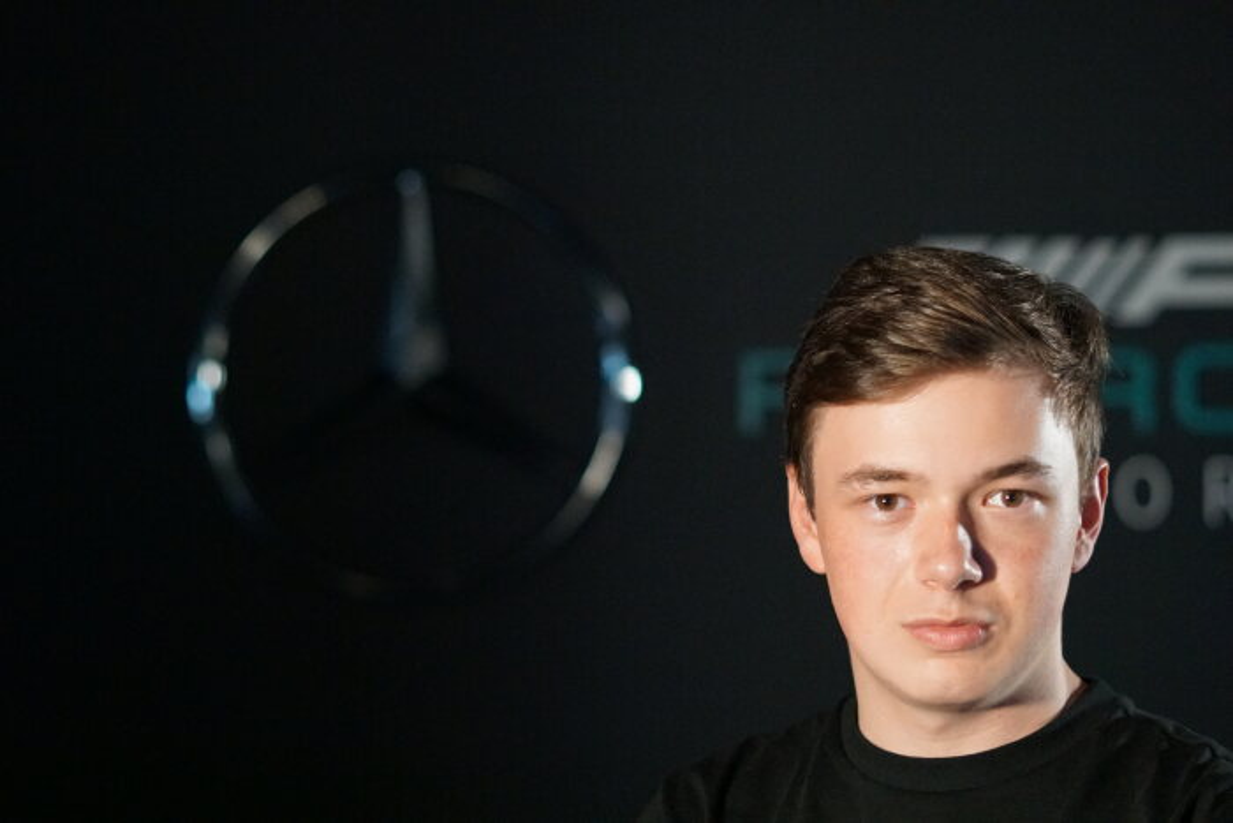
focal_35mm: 75
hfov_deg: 27.0
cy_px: 412
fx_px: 2569
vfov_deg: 18.2
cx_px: 616
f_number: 2
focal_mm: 50
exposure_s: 1/125
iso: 6400
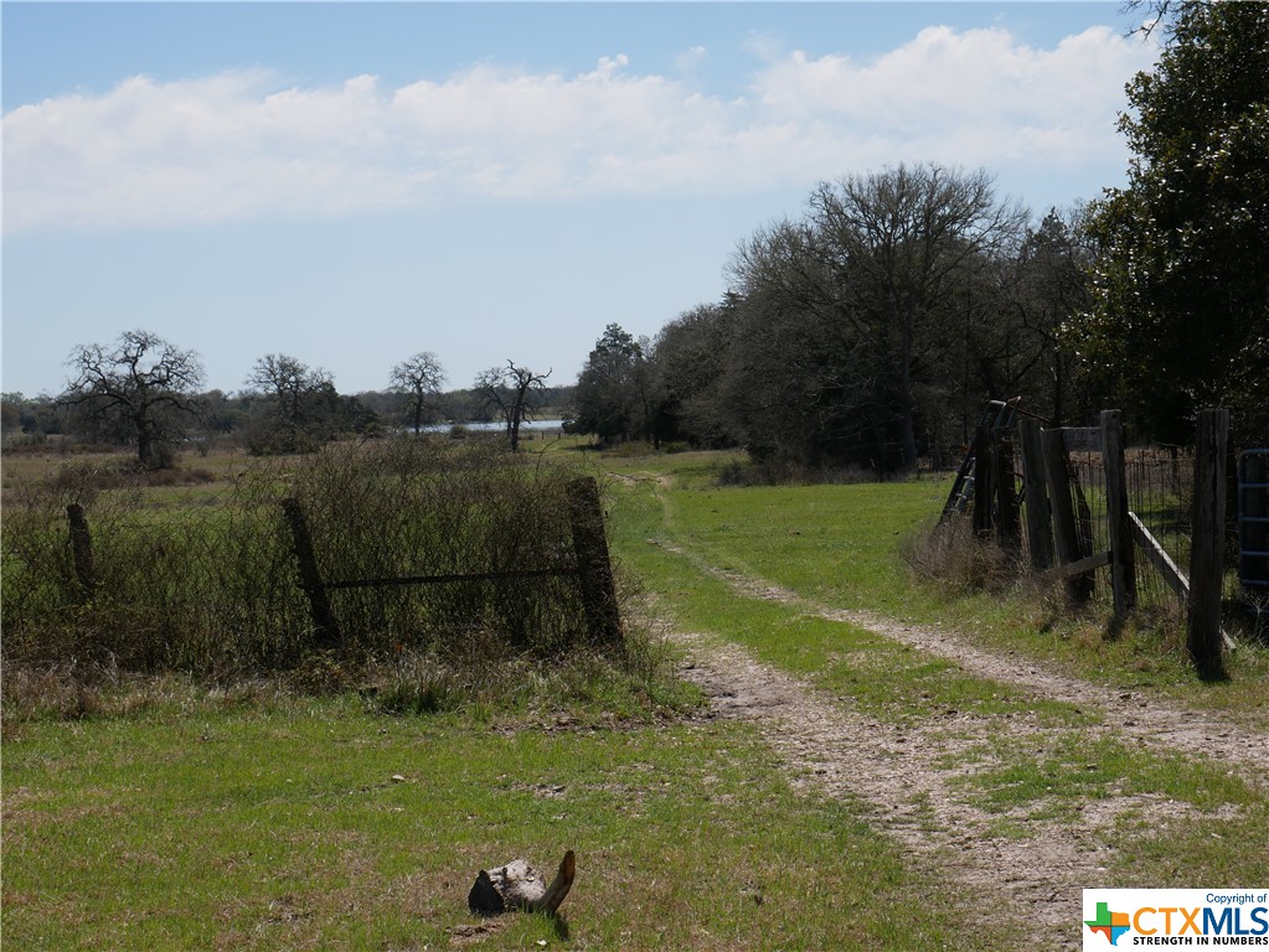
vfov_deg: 18.9
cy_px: 476
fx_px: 2860
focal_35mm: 78
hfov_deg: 25.0
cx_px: 634
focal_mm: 39
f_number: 9
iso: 200
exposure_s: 1/500
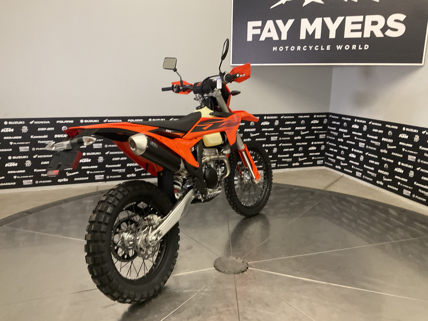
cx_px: 214
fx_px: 359
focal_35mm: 29
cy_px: 160
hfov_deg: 61.7
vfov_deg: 48.2
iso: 250
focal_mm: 3
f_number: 1.8
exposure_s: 1/60
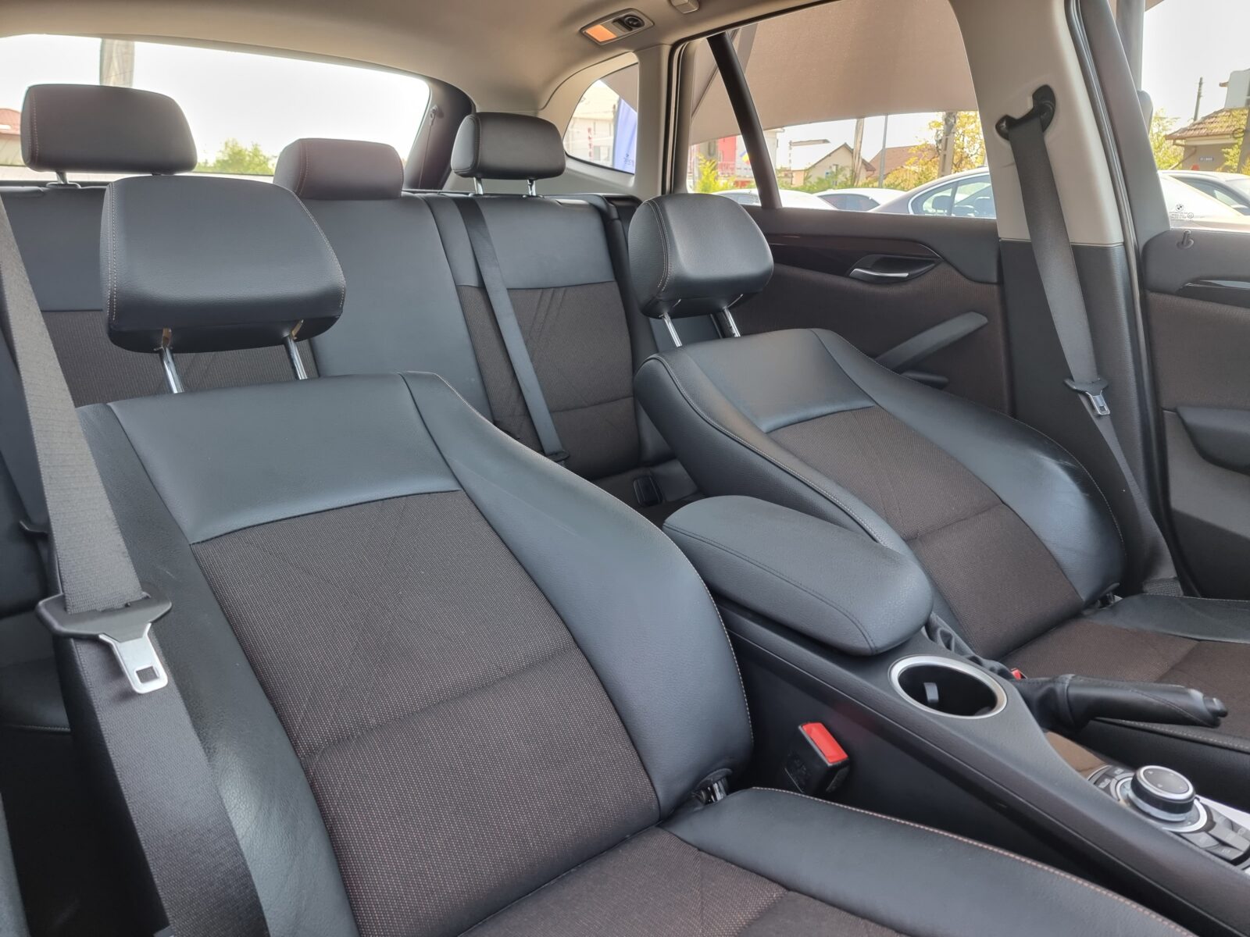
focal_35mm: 24
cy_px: 468
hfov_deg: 71.6
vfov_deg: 56.8
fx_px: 867
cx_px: 625
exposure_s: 1/100
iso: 64
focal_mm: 6.7
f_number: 1.8
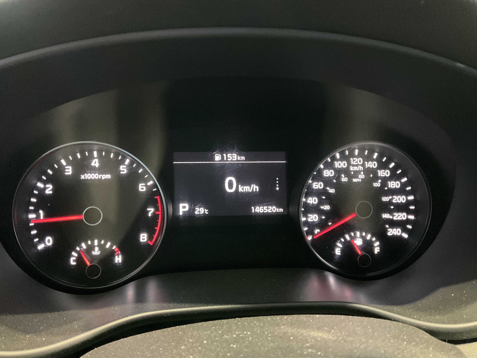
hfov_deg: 61.7
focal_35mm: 29
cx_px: 238
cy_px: 179
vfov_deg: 48.2
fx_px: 400
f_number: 1.8
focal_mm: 3
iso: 640
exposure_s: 1/24
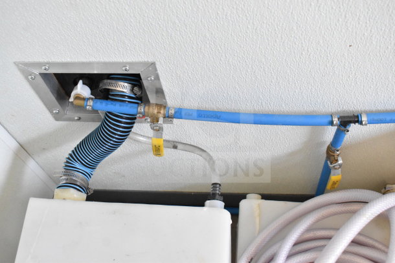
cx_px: 198
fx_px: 461
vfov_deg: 31.9
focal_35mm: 42
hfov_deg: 46.4
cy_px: 132
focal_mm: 28
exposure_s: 1/160
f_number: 6.3
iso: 6400
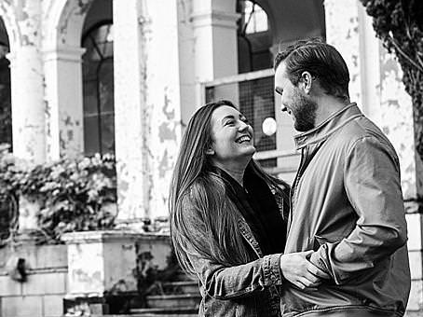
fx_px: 1942
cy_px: 161
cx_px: 11
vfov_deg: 9.3
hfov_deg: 12.3
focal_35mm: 159
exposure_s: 1/1000
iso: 500
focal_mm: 50
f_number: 3.2
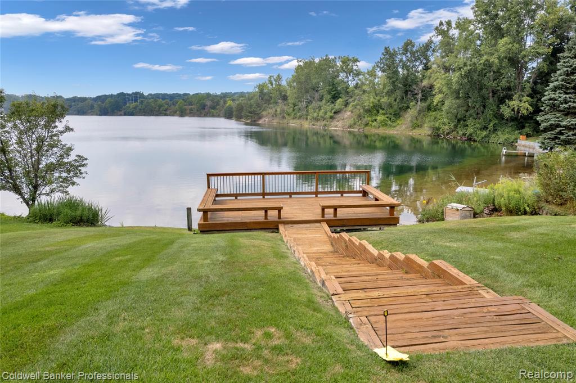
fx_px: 352
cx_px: 288
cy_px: 192
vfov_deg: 57.1
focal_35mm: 22
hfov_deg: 78.6
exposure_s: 1/1000
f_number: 2.8
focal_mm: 8.38
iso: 100
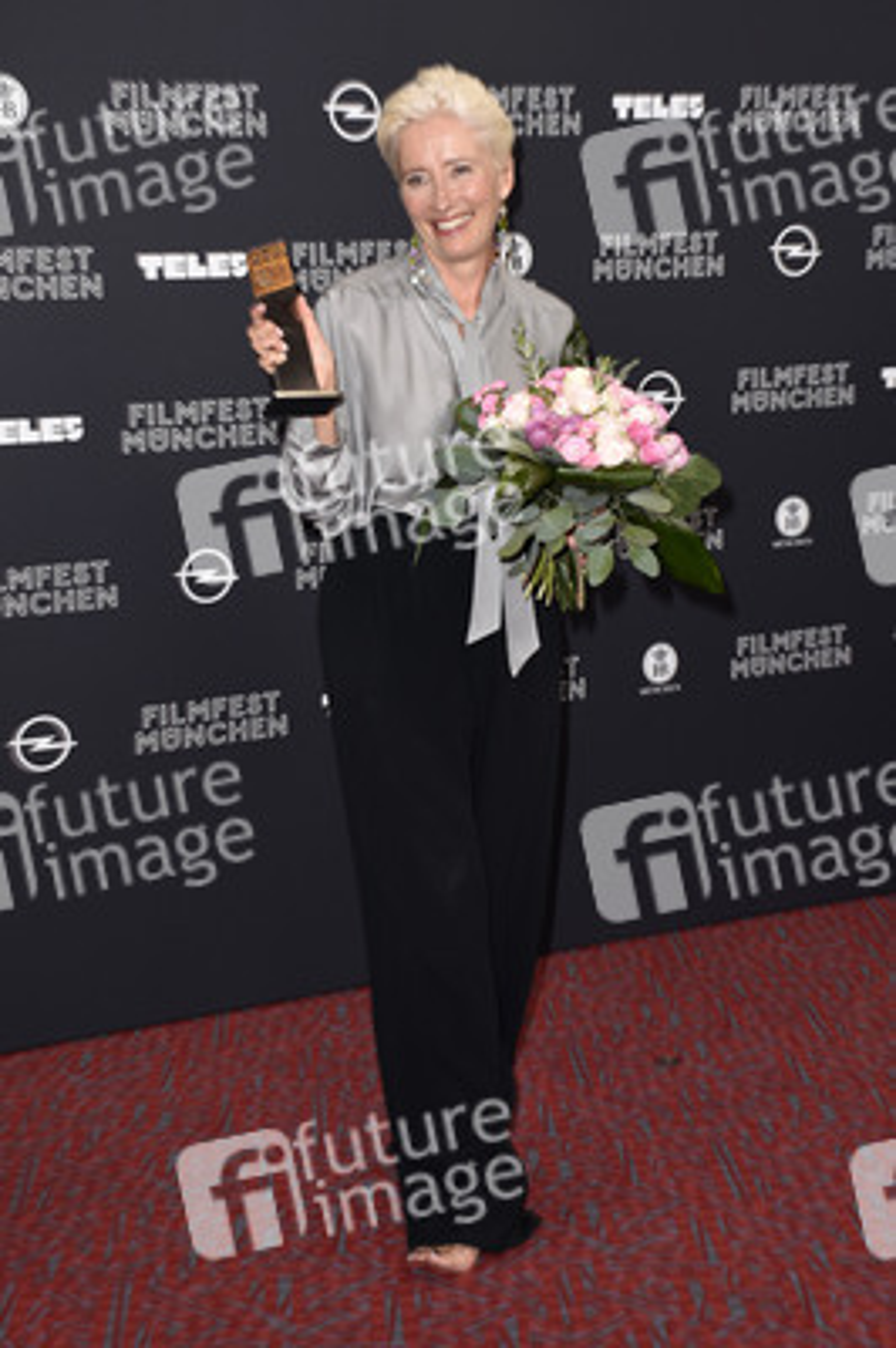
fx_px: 1963
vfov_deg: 37.9
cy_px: 674
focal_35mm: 52
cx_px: 448
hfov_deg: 25.7
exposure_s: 1/125
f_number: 6.3
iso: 250
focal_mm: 35
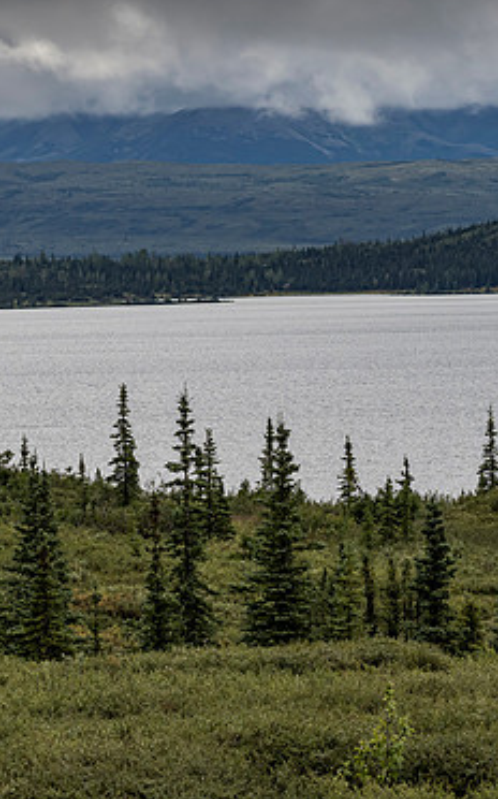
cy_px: 351
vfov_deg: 6.9
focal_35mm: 306
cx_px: 124
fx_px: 6655
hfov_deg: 4.3
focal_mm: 90
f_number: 7.1
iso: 400
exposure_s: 1/320
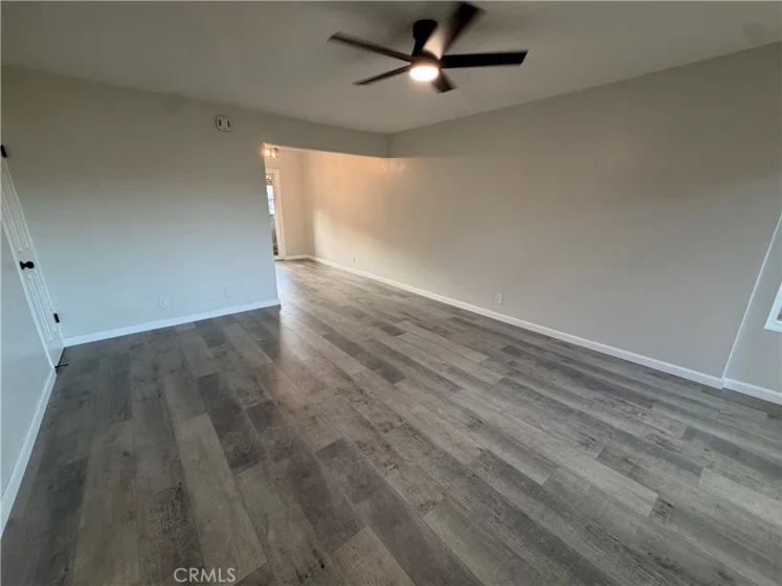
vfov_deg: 85.7
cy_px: 293
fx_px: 316
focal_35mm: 14
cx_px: 391
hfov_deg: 102.1
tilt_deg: -16.4
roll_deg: -1.2
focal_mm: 2.22
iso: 200
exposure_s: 1/120
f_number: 2.2
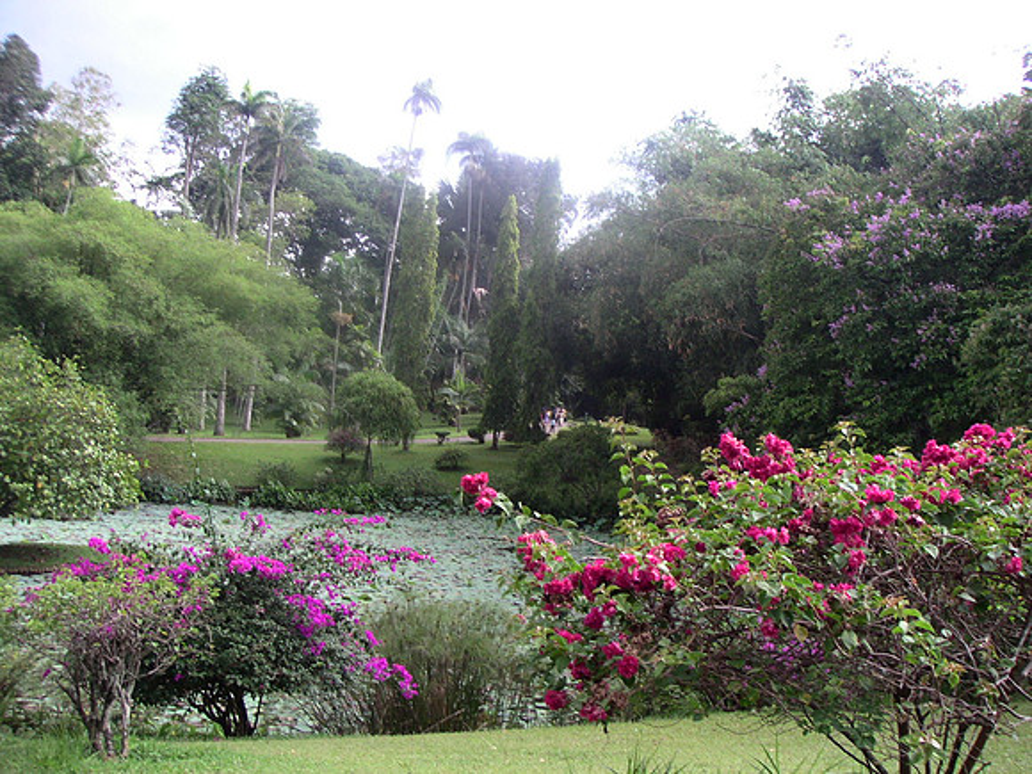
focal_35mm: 38
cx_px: 516
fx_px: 1133
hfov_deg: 49.0
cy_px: 387
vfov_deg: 37.7
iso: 50
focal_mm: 6
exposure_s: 1/50
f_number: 2.8
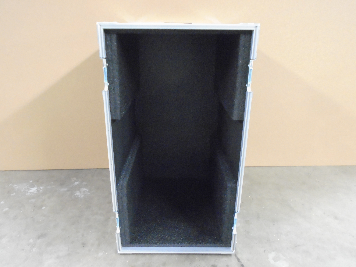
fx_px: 267
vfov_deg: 53.1
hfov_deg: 67.3
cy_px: 134
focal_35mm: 26
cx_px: 178
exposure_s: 1/4
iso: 800
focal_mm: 4.6
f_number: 3.2
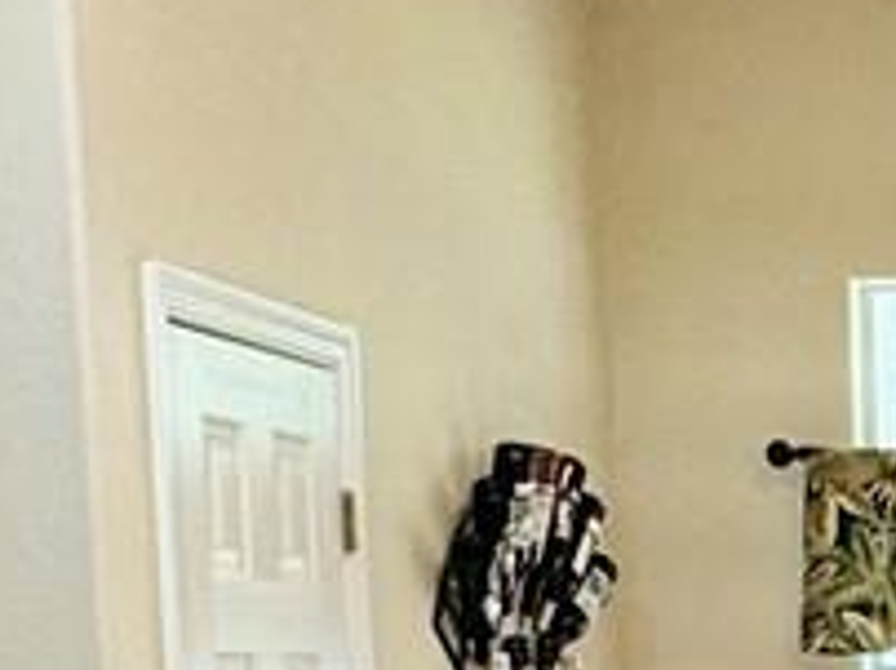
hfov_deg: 16.2
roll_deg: +0.3
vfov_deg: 12.4
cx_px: 1366
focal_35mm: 111
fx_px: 2870
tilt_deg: -8.8
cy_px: 1114
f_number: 2.2
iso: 200
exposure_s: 1/60
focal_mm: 2.22
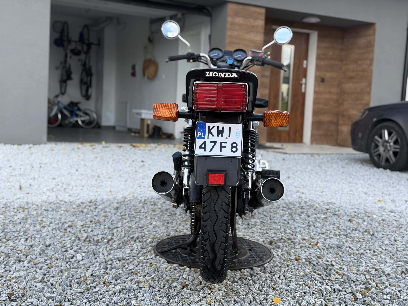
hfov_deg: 39.7
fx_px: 566
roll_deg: -3.2
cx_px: 204
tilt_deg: -2.0
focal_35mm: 48
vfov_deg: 30.3
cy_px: 153
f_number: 1.78
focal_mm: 6.76
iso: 80
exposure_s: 1/719
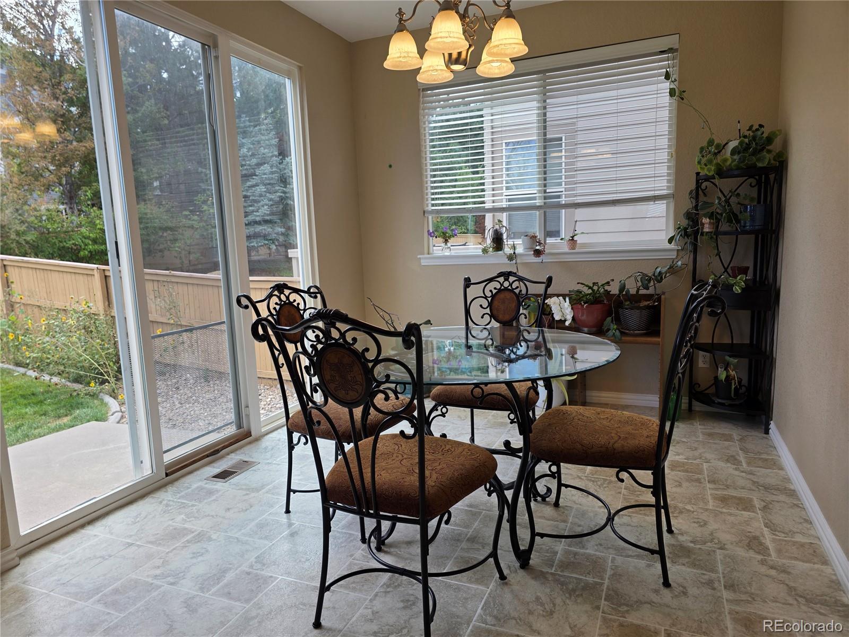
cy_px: 318
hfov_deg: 73.9
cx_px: 424
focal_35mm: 23
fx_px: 564
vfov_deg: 58.9
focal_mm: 6.3
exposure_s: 1/120
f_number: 1.7
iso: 16
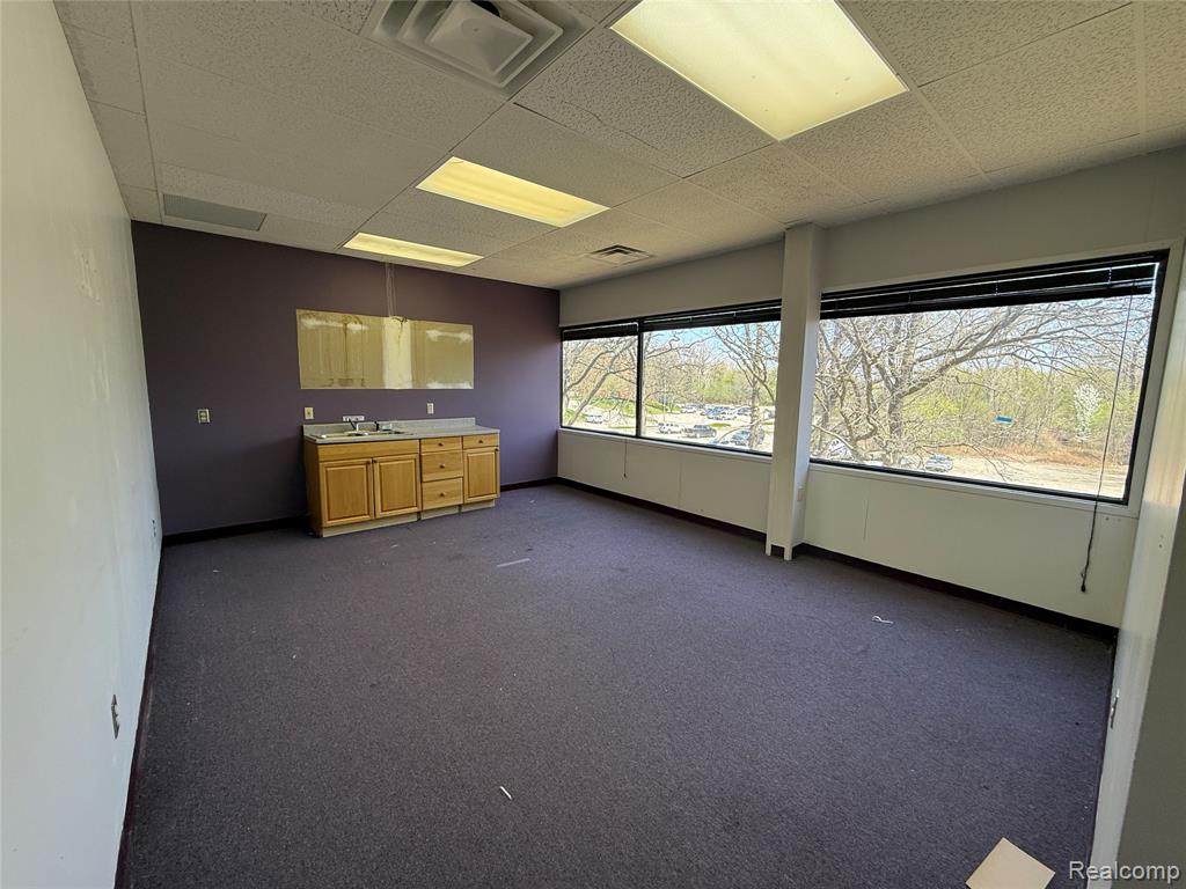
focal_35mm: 14
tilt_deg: -6.4
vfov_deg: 85.7
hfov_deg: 102.1
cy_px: 444
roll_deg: -1.6
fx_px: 480
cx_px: 593
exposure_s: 1/120
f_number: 2.2
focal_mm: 2.22
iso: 80
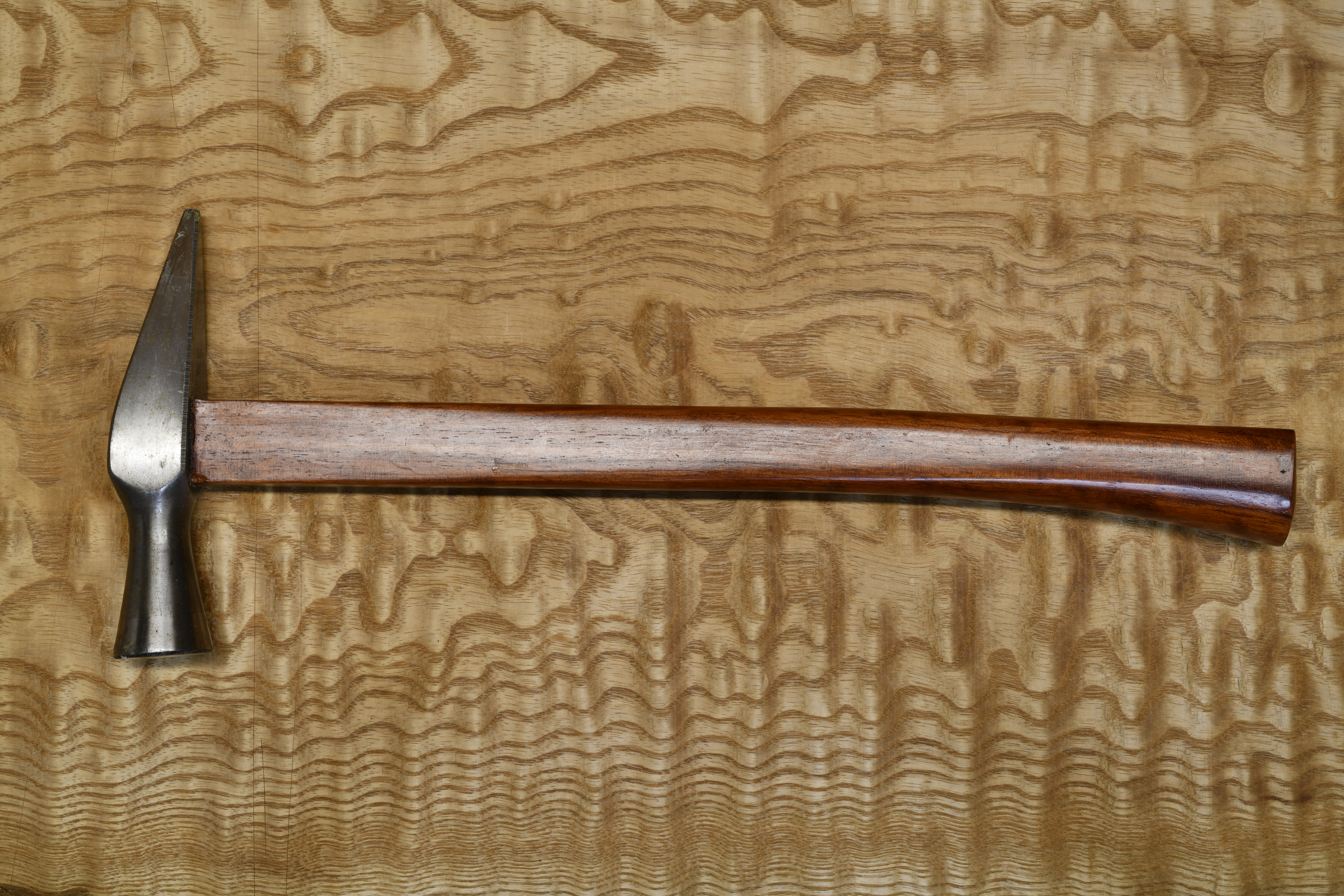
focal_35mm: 50
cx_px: 672
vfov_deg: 27.0
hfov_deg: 39.6
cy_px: 448
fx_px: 1867
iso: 100
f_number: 16
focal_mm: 50
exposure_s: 1/5
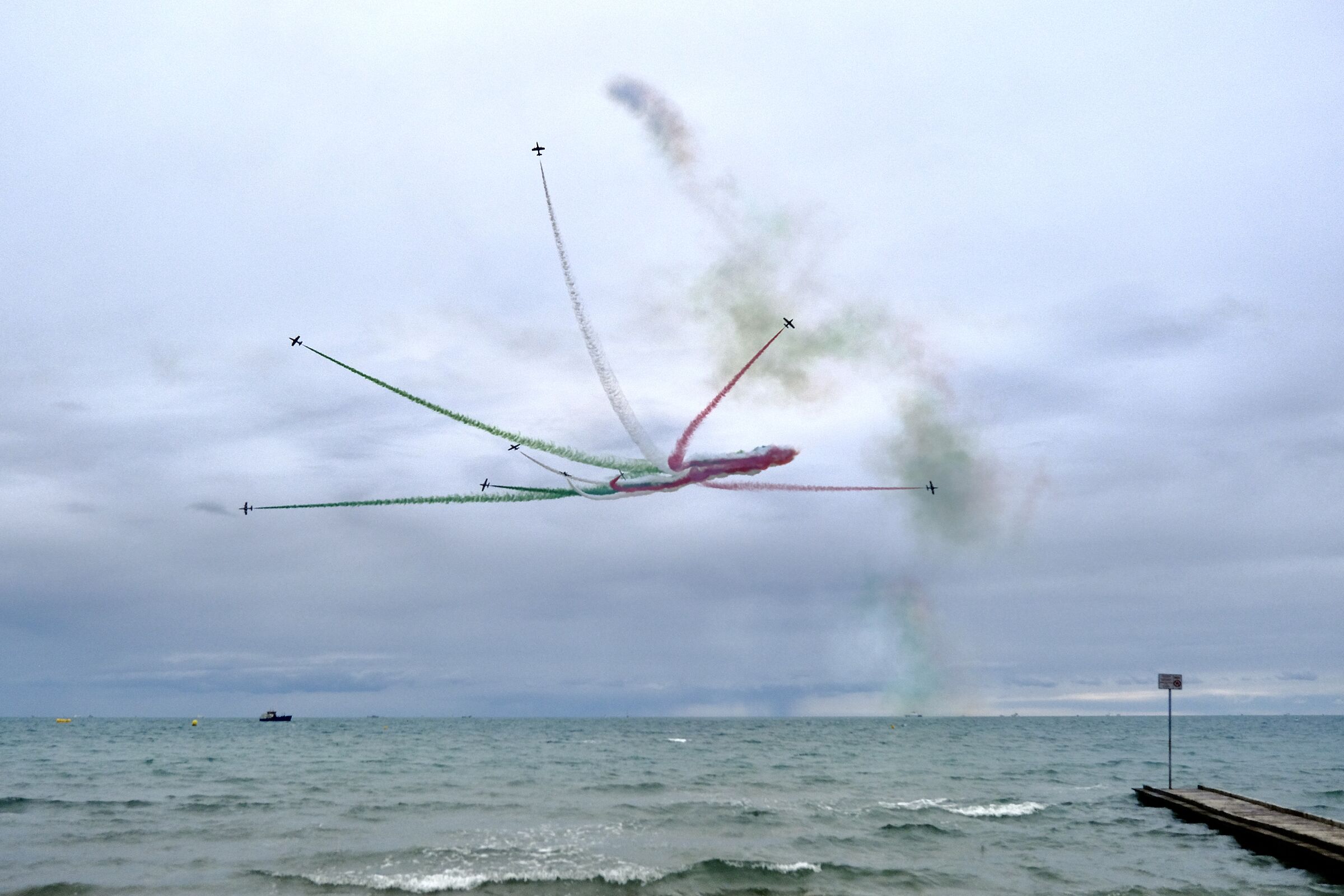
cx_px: 672
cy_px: 448
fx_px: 1120
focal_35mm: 30
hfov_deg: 61.9
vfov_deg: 43.6
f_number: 4
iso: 800
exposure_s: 1/2900
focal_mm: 20.2
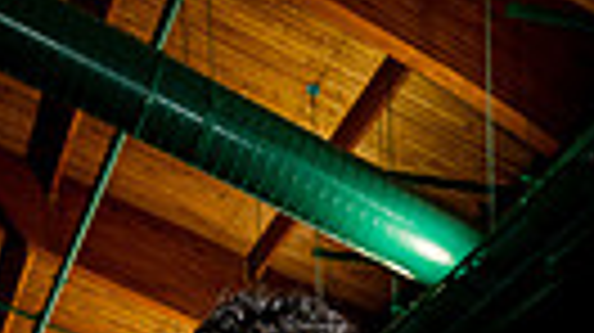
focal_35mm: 86
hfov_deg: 24.7
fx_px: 1353
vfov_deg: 10.2
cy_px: 1008
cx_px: 266
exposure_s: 1/125
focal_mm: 24
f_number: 7.1
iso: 500
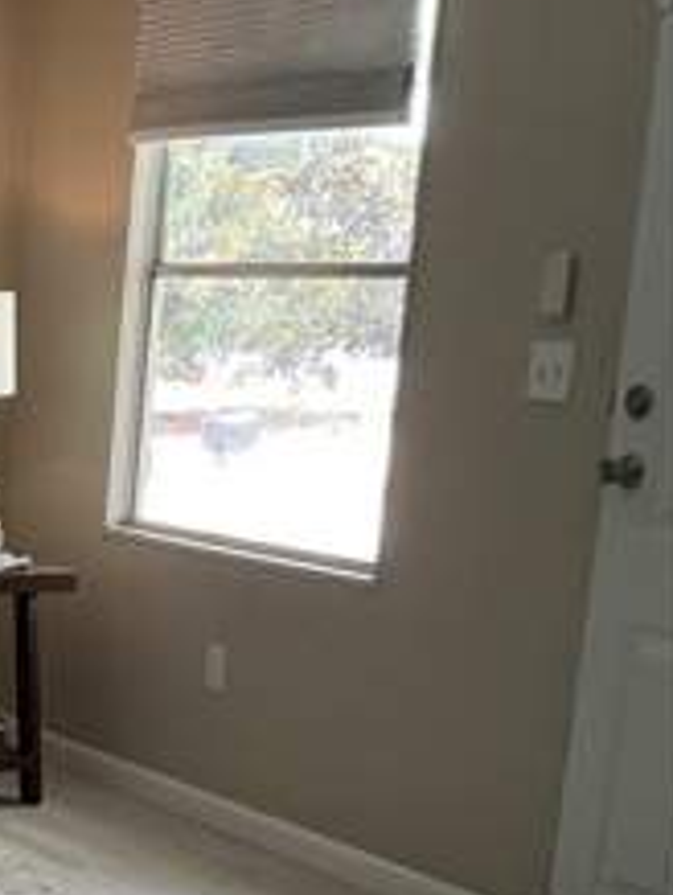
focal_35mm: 85
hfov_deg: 16.1
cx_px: -291
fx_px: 2199
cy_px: 916
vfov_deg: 22.1
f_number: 1.8
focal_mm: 3
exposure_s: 1/60
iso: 50
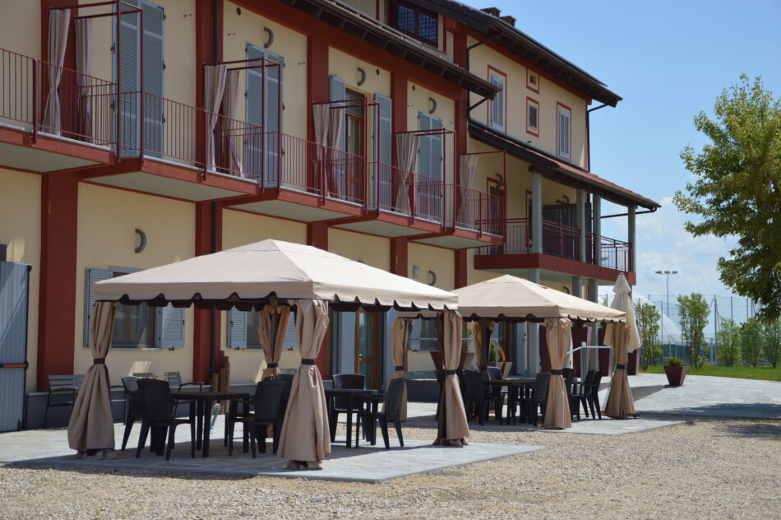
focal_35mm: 60
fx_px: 1301
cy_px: 260
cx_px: 390
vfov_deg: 22.6
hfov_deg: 33.4
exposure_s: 1/800
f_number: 4.5
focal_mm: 40
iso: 100
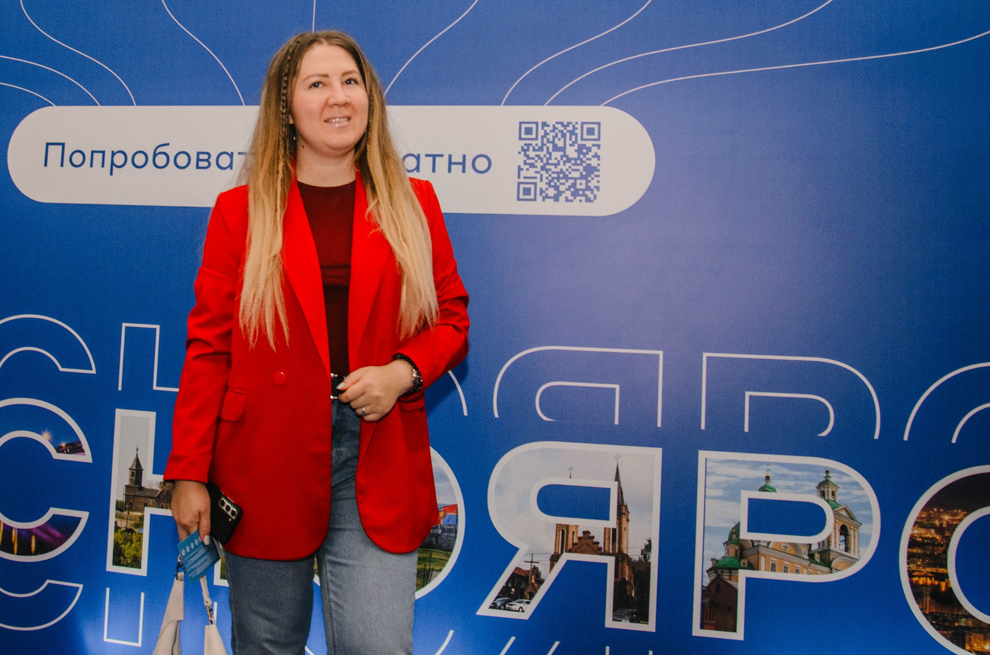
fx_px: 1180
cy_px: 172
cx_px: 304
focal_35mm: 43
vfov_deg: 30.6
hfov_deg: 44.6
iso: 125
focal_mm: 18
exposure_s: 1/125
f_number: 3.5
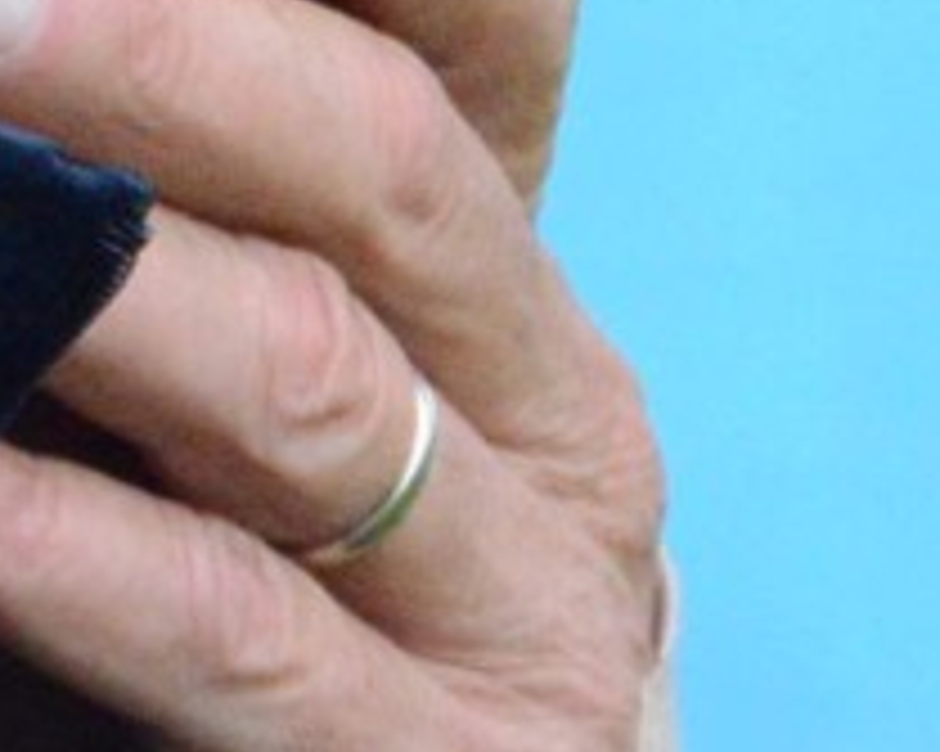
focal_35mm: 1718
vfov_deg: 0.9
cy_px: -500
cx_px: -198
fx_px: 47773
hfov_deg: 1.1
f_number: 5.6
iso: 6400
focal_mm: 200
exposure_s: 1/2000
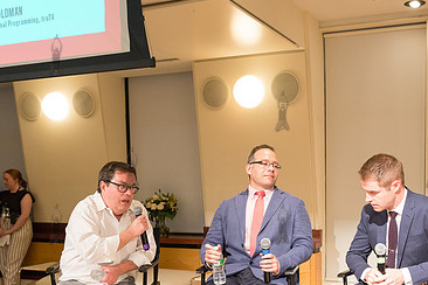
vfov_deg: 28.7
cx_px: 282
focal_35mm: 46
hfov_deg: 42.2
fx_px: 547
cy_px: 224
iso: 2500
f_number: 4
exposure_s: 1/100
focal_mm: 29
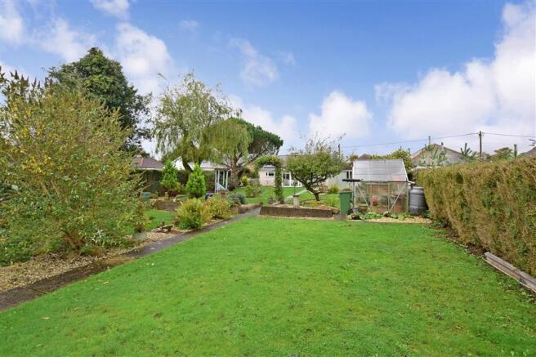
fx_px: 223
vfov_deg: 77.3
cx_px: 268
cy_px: 178
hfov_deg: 100.4
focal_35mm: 15
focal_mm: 10
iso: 400
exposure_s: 1/200
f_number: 8
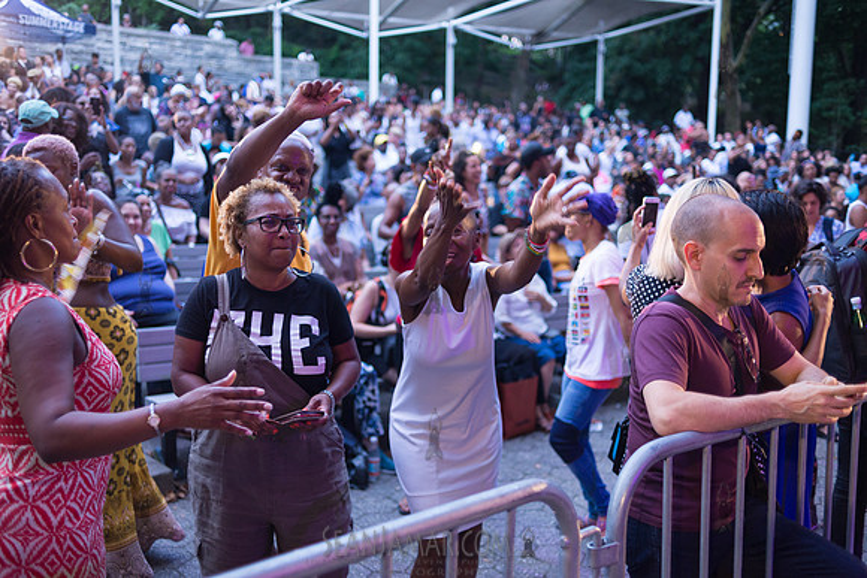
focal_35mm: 35
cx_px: 434
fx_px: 843
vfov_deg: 37.9
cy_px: 289
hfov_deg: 54.4
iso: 1250
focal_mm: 35
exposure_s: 1/160
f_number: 2
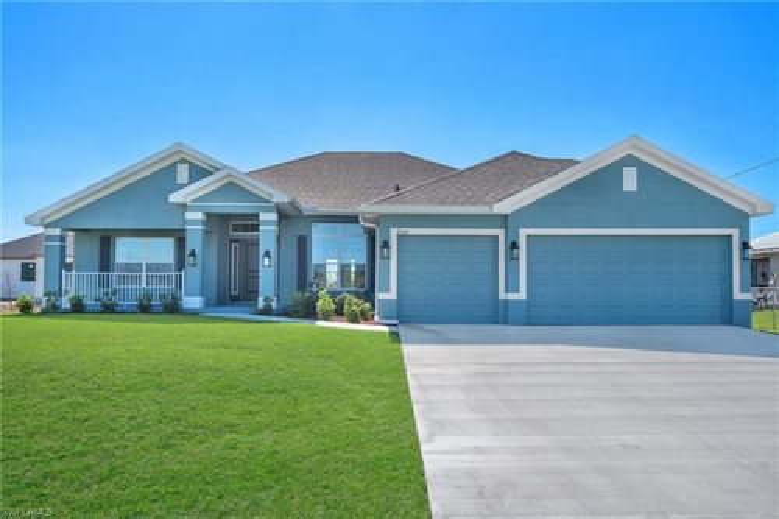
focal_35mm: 32
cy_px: 260
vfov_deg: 41.1
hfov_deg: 58.7
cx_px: 390
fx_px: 692
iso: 800
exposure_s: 1/800
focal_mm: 32
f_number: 9
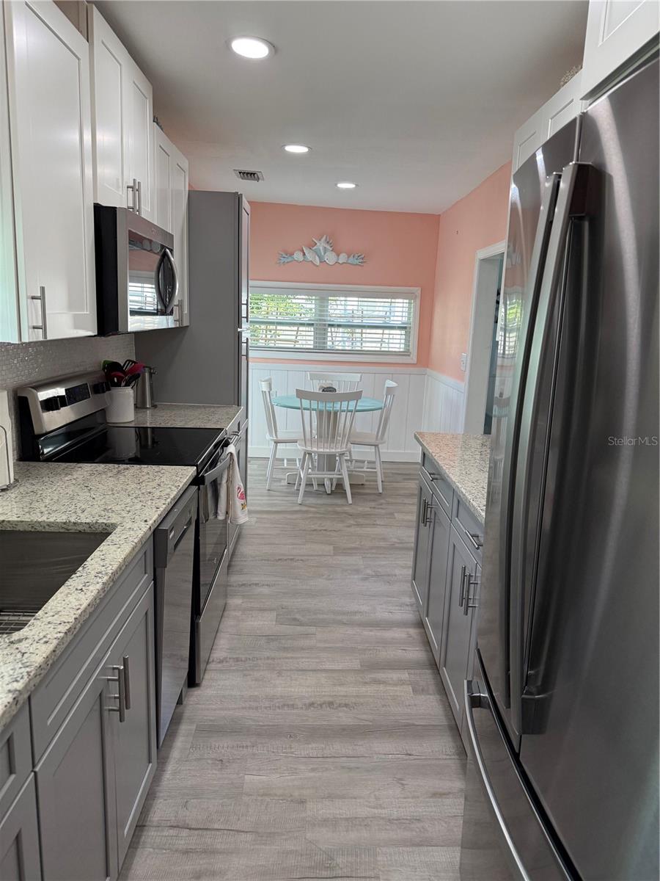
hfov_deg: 56.8
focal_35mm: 24
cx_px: 330
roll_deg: -2.3
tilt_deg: -10.6
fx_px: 610
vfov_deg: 71.6
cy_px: 440
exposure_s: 1/238
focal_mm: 6.76
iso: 200
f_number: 1.78
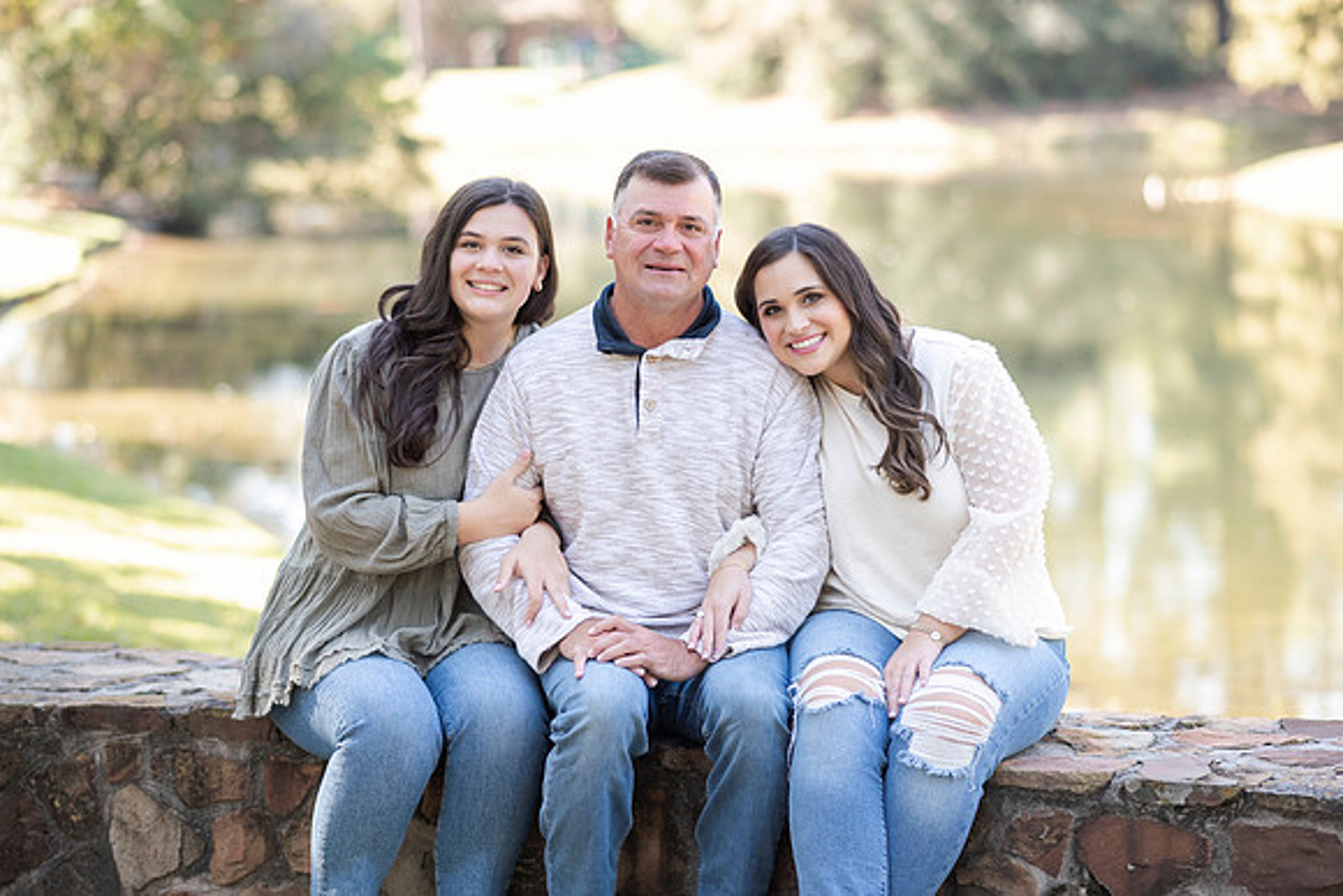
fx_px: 3380
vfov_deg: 15.1
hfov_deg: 22.5
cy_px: 435
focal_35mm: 91
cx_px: 685
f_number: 2.2
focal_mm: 85
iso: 400
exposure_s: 1/800
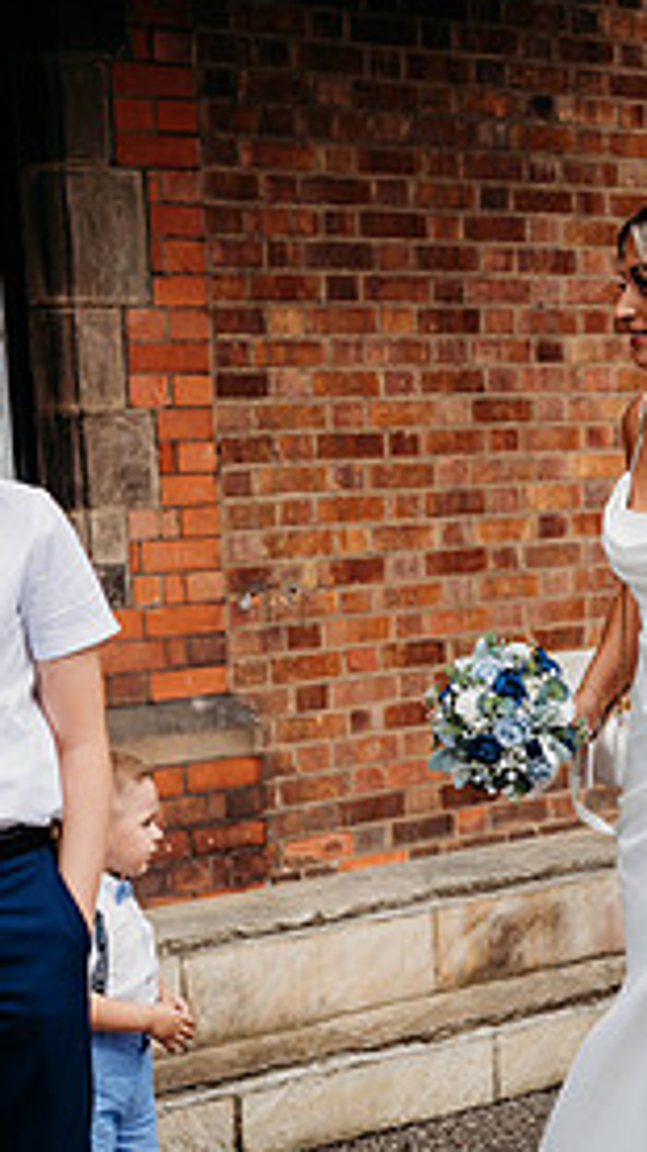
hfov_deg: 15.3
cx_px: 668
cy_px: 776
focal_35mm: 77
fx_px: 2351
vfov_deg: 27.4
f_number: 2.8
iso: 100
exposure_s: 1/1000
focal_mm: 35
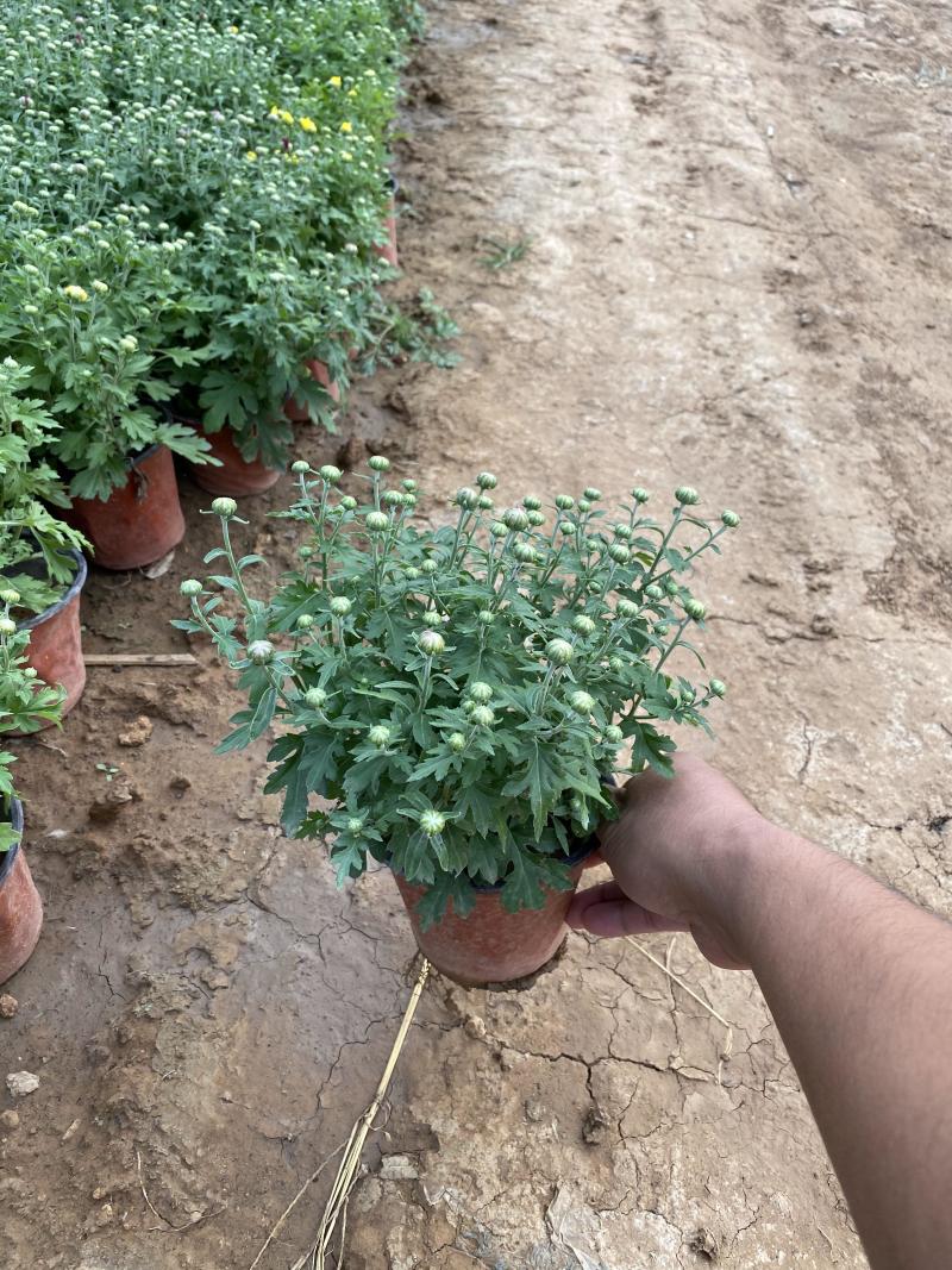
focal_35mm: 26
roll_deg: -4.5
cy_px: 635
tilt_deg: -44.0
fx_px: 954
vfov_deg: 67.3
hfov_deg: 53.1
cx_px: 476
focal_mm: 4.25
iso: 32
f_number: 1.8
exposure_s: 1/302
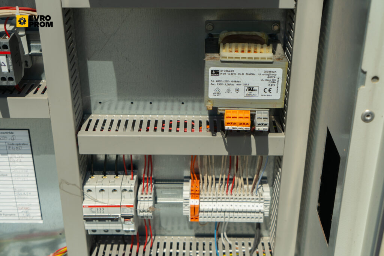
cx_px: 192
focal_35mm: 51
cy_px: 128
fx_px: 544
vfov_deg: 26.5
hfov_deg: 38.9
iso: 100
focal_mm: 51
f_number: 8
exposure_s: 1/200
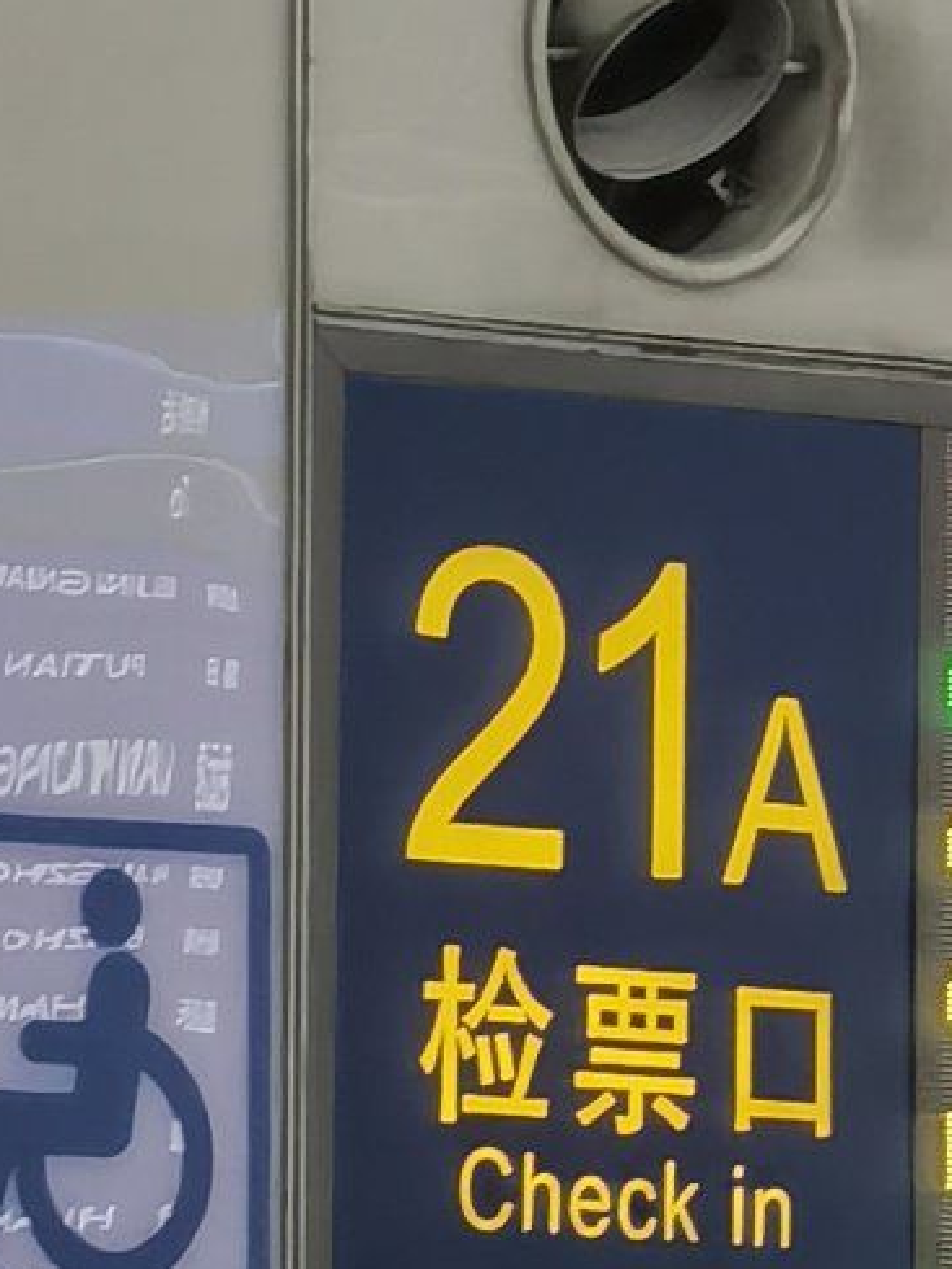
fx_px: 27636
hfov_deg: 2.0
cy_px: 383
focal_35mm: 754
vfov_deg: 2.6
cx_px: 2223
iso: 200
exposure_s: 1/49.8
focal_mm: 14.45
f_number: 3.4
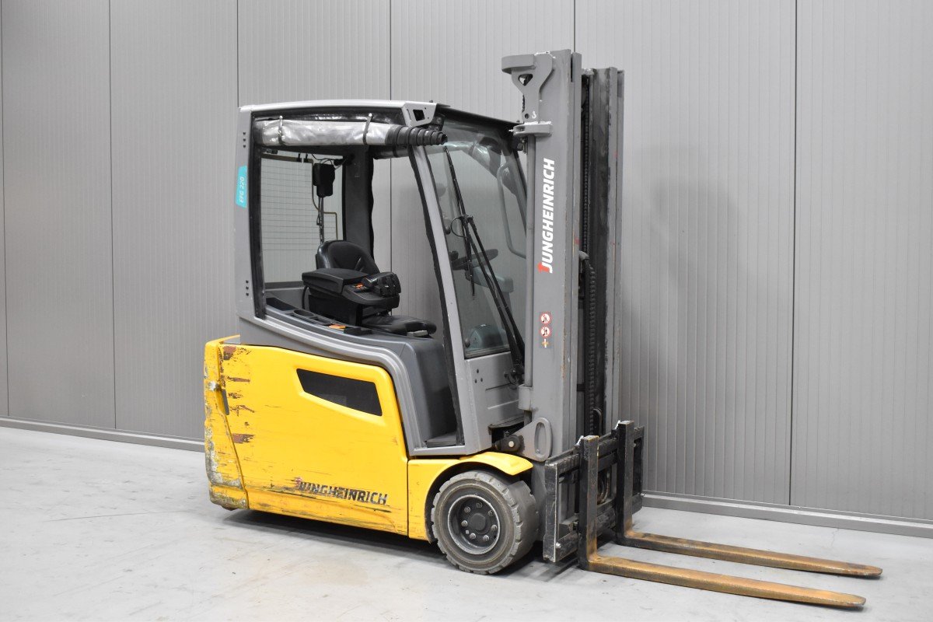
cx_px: 466
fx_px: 1050
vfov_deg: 33.0
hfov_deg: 47.9
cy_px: 311
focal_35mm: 40
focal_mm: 27
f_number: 5
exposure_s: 1/30
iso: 1600
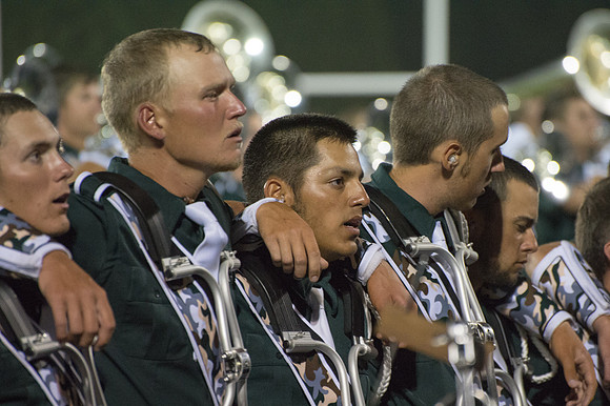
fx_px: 5051
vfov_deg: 4.6
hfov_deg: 6.9
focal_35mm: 298
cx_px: 347
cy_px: 233
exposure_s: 1/160
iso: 10000
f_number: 5.6
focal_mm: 260
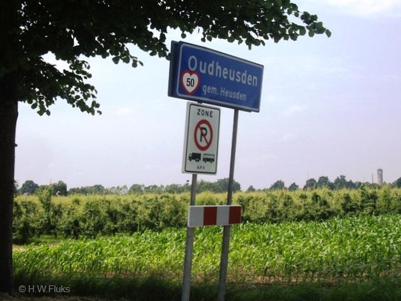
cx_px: 200
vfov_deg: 37.7
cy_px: 150
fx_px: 440
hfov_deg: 49.0
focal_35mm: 38
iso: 64
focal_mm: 7.9
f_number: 8
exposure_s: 1/160
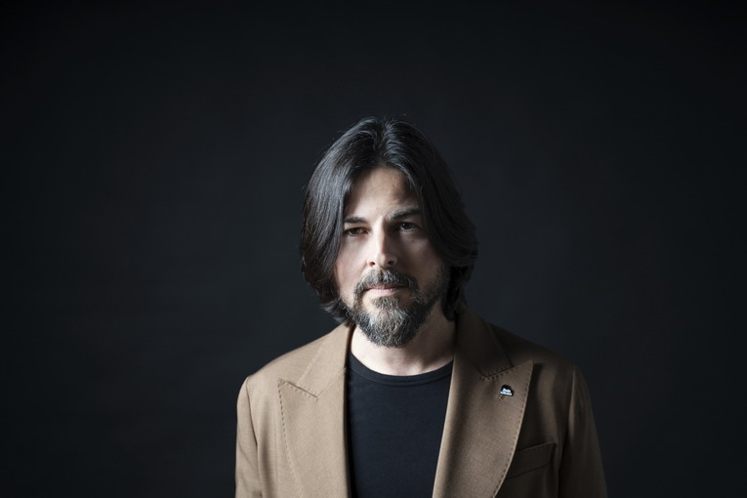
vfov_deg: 18.2
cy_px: 249
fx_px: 1556
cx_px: 374
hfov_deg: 27.0
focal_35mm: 75
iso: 160
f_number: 2.8
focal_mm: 75
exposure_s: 1/160
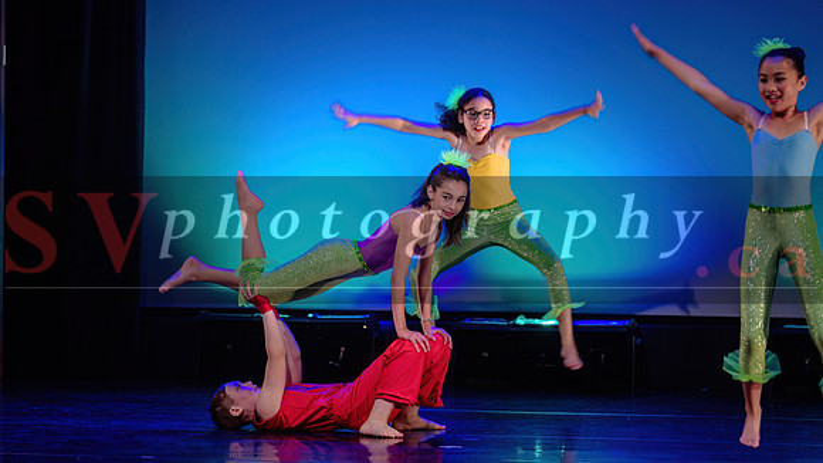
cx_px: 397
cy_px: 186
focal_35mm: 170
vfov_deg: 7.1
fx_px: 3705
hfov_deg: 12.7
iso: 1600
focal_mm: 155
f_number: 2.8
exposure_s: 1/250
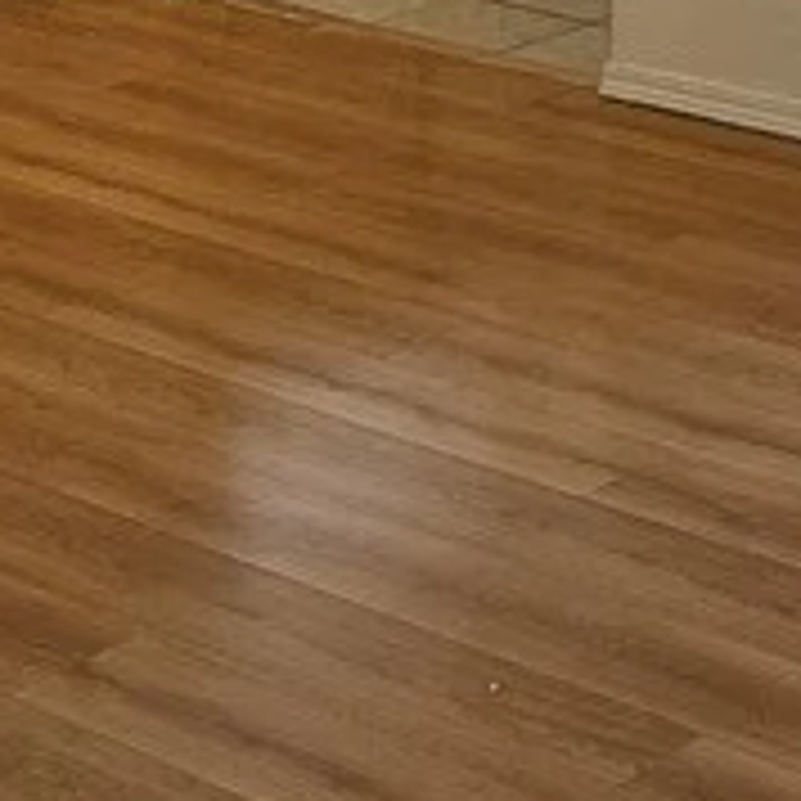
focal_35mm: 117
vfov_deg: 14.9
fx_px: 3063
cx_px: 454
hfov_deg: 14.9
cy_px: 256
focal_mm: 5.4
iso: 40
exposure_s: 1/120
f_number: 1.8
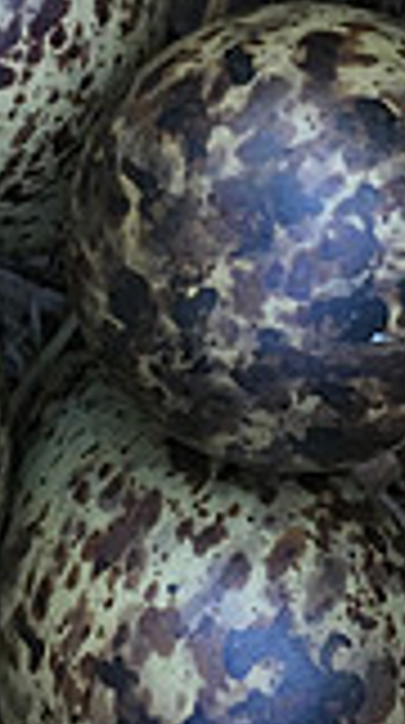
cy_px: 182
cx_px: 166
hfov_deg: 10.6
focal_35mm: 114
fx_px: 2187
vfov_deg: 18.7
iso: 50
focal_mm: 4.15
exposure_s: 1/33
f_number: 2.2
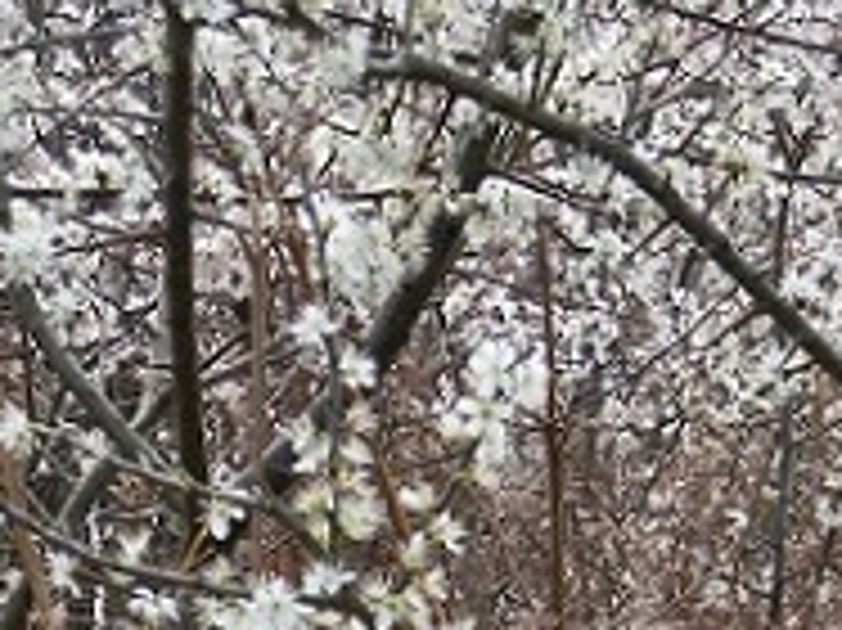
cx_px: 914
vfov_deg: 5.1
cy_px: 938
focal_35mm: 289
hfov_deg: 6.8
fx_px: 7025
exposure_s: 1/160
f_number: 4.5
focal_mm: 15.1
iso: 80
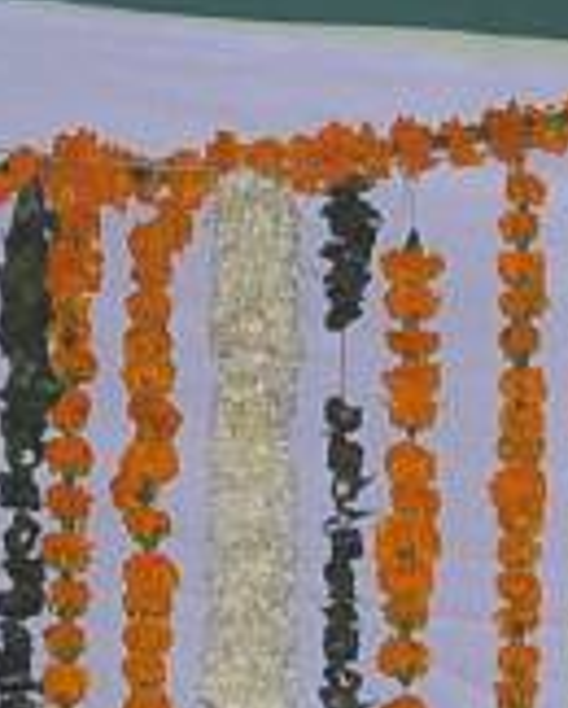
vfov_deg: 4.5
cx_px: 1232
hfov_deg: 3.8
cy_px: 2524
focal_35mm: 399
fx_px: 8369
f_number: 5.6
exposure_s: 1/125
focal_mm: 24
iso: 250
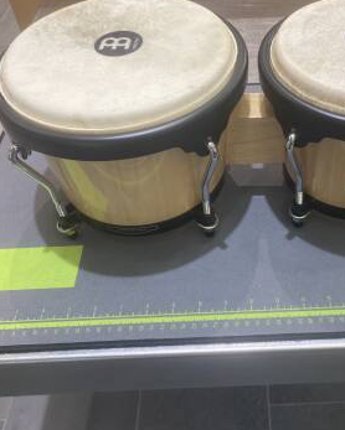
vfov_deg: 47.4
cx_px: 237
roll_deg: +2.6
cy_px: 156
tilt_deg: -43.1
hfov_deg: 38.6
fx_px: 485
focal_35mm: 38
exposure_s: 1/60
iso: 64
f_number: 1.8
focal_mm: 4.25
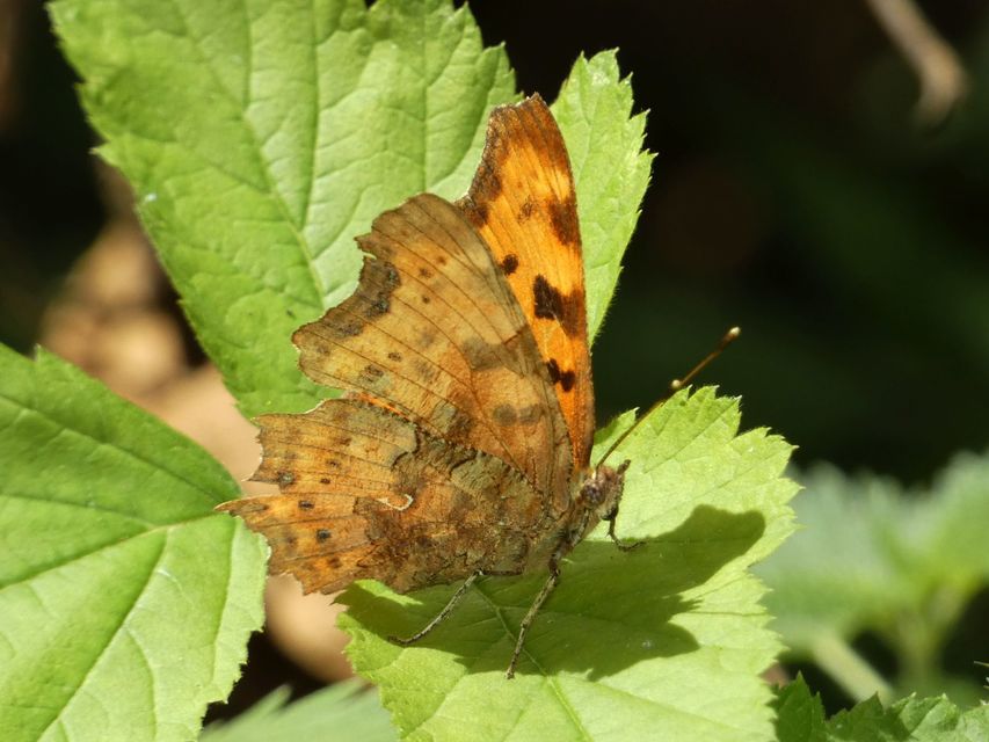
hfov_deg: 3.6
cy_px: 371
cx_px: 494
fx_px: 15687
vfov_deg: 2.7
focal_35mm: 549
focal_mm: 98.3
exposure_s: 1/125
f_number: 5.6
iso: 160
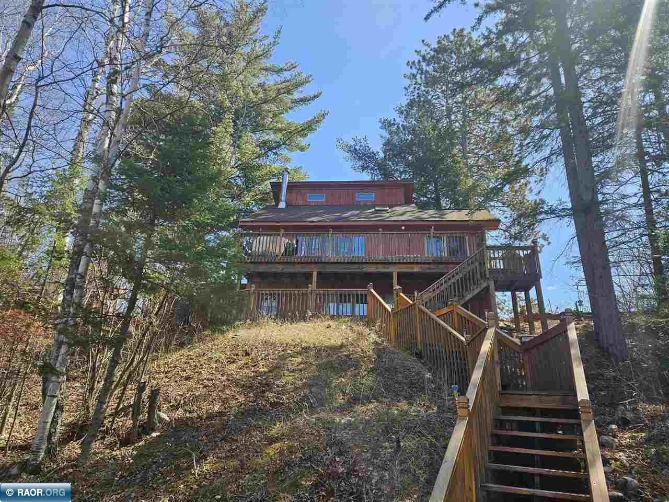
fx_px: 445
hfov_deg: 73.9
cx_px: 334
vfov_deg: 58.9
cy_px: 251
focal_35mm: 23
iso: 25
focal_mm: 5.4
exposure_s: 1/626
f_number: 1.8
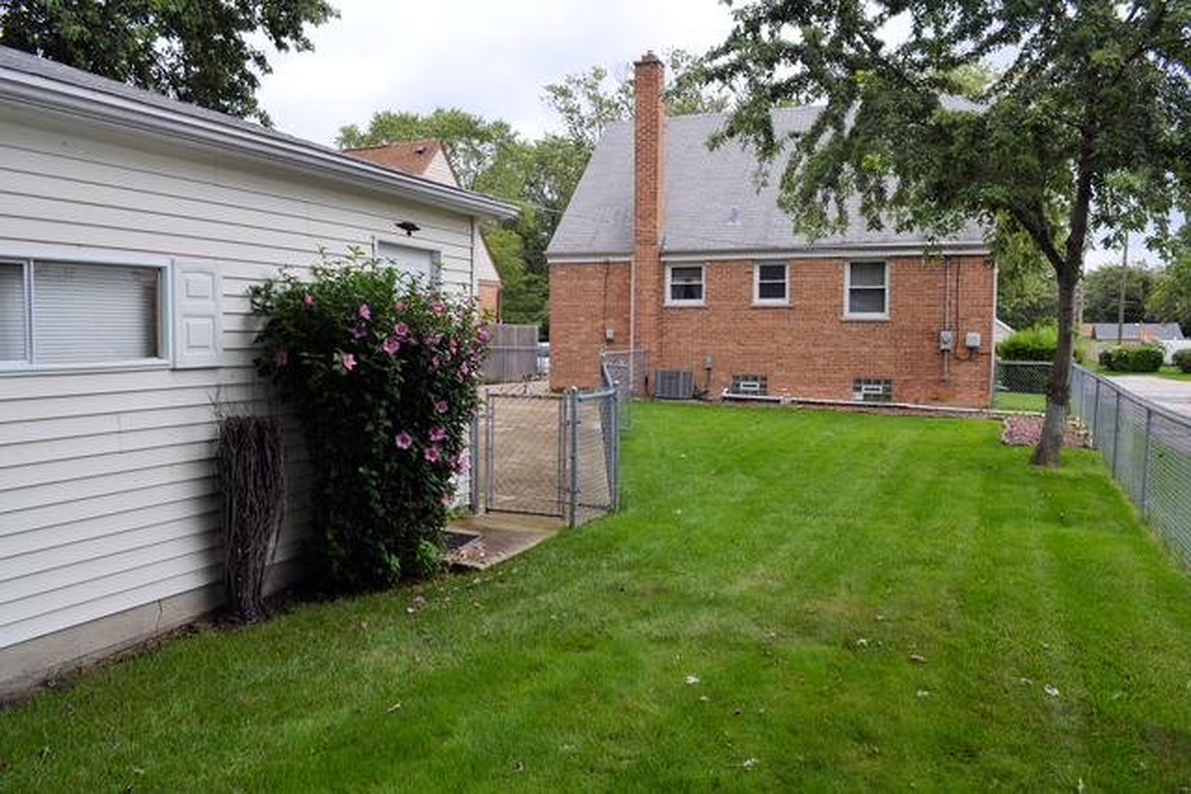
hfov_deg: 67.4
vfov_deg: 48.0
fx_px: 893
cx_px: 596
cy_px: 397
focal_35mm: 27
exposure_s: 1/160
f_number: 6.3
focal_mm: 18
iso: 100
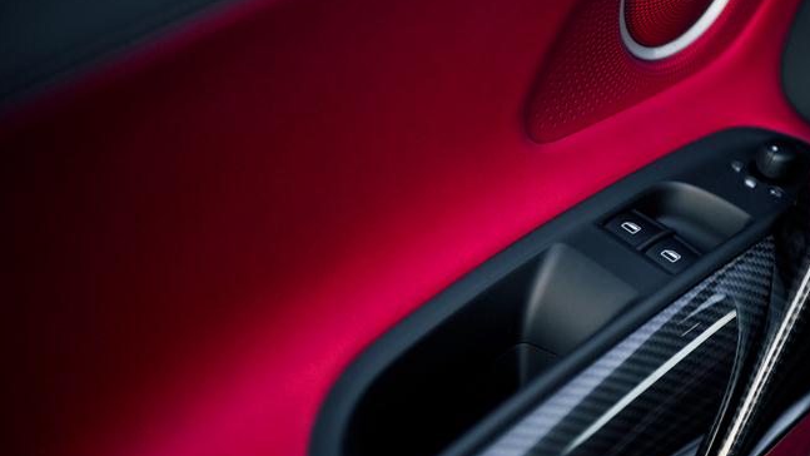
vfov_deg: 23.5
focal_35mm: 51
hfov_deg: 40.1
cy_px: 247
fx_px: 1095
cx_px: 538
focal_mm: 35
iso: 320
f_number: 1.4
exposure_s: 1/250
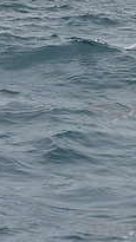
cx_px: 318
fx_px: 1484
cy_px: 18
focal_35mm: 231
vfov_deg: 9.3
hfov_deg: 5.1
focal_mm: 78
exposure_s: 1/800
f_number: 10
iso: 250
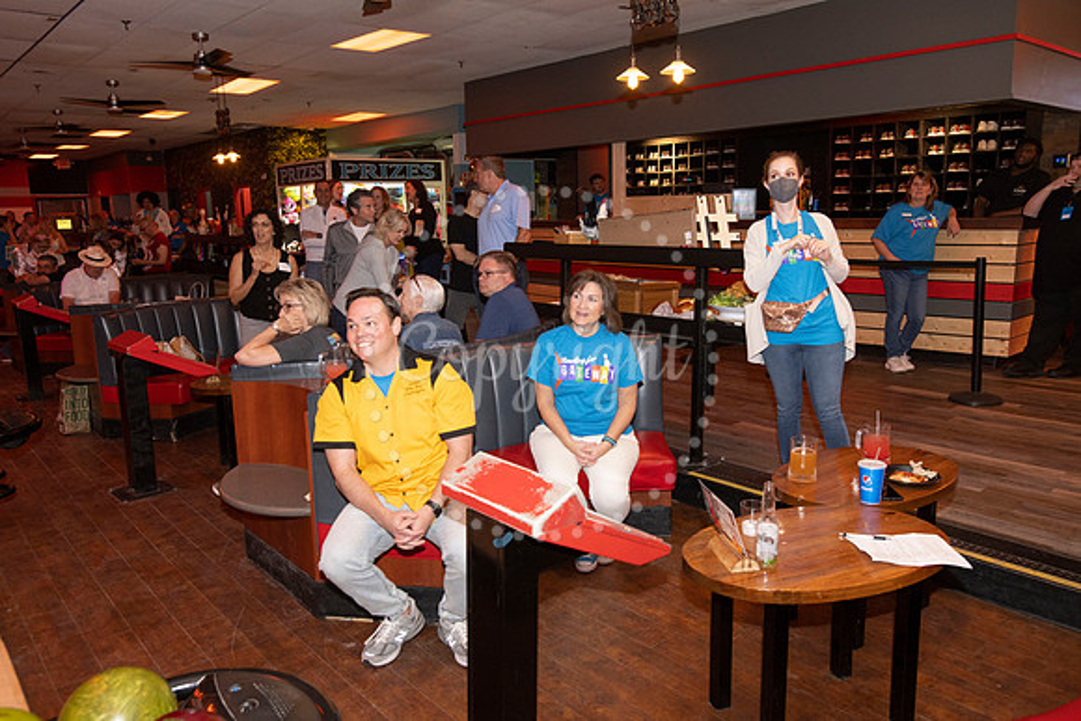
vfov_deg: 49.6
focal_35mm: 26
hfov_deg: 69.4
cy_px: 360
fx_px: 781
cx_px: 540
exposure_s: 1/80
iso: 1000
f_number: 5.6
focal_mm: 26
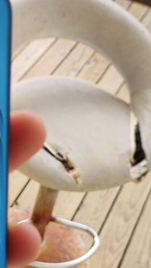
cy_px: 154
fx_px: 527
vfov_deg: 28.6
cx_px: -31
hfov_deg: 15.7
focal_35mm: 74
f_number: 1.79
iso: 50
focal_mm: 4.7
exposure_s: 1/110
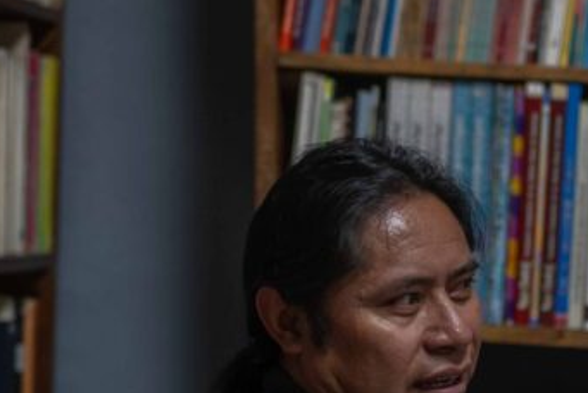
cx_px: 514
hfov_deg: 13.6
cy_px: 437
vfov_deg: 9.1
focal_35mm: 150
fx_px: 2452
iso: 1600
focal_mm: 50
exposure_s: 1/400
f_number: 2
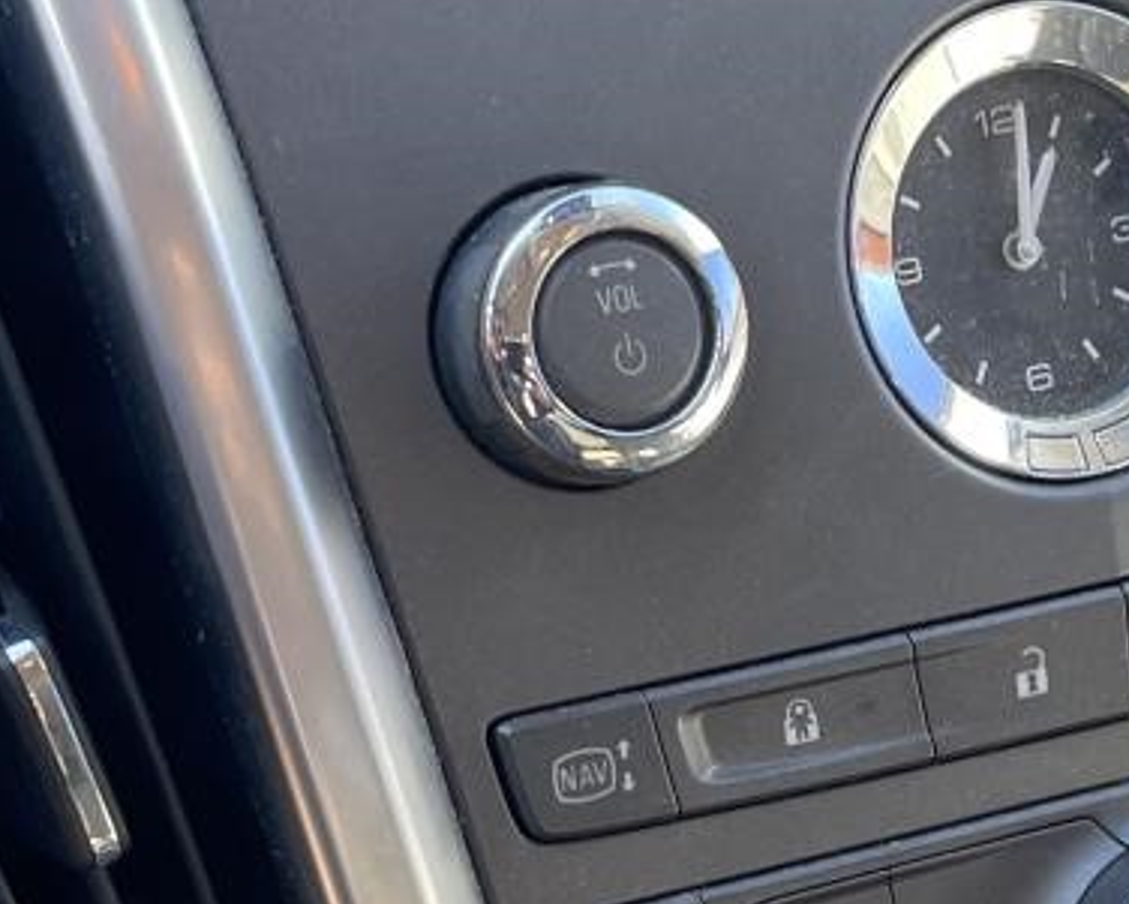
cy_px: 670
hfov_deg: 22.9
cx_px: 736
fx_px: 2774
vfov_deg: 18.4
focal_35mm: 83
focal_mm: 5.1
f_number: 1.6
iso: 125
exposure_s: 1/121
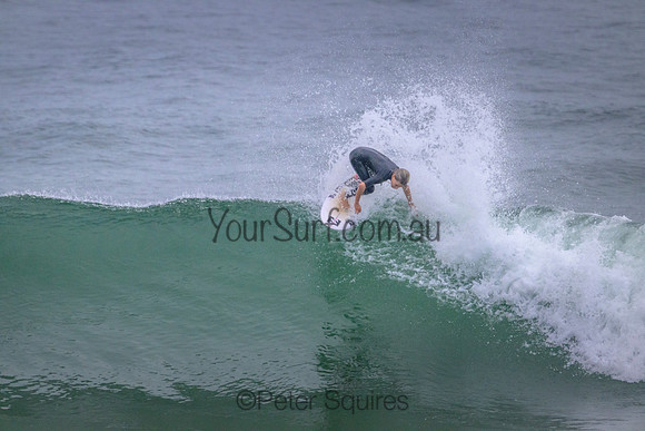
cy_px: 216
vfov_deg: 1.7
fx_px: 14336
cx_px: 322
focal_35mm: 800
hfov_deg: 2.6
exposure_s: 1/2000
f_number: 11
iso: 3600
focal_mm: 800
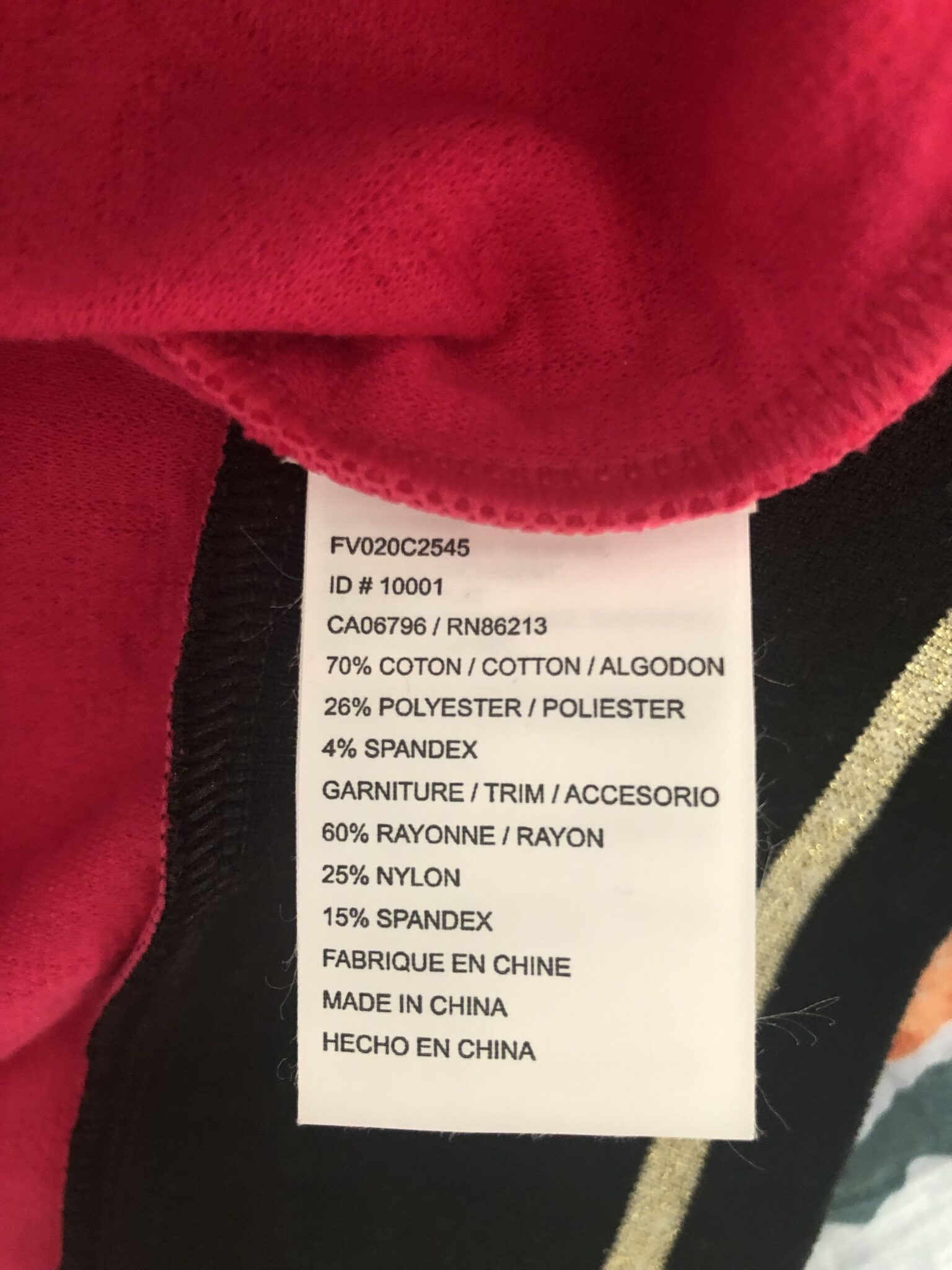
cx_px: 476
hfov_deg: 49.7
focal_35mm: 28
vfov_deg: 63.4
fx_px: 1027
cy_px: 635
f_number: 1.8
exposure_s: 1/15
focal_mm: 4
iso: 100
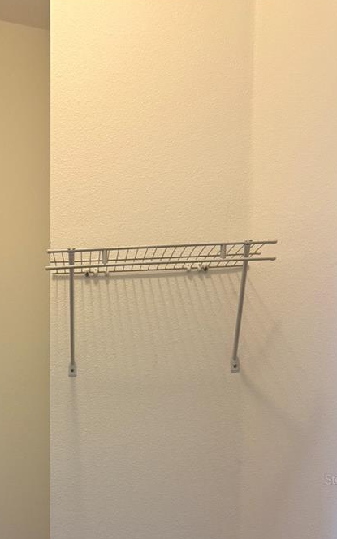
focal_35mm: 46
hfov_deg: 26.8
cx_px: 17
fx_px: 676
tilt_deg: -4.7
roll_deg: -0.1
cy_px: 479
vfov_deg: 40.4
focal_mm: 6.76
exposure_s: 1/60
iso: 250
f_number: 1.78
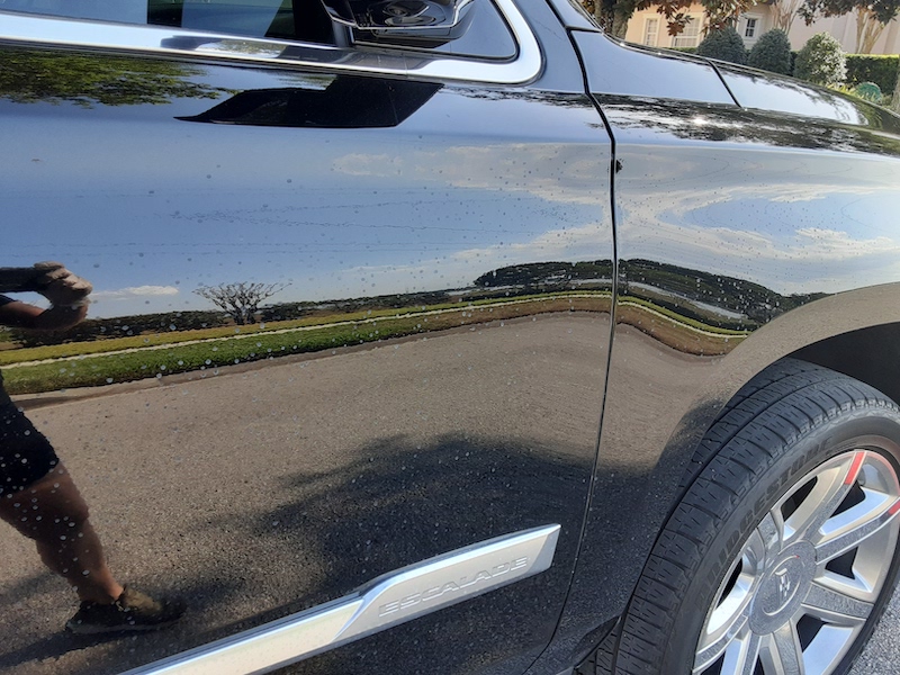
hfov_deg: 65.3
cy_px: 338
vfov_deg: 51.4
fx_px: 702
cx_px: 450
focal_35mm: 27
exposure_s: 1/192
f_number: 1.9
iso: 40
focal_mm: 2.91
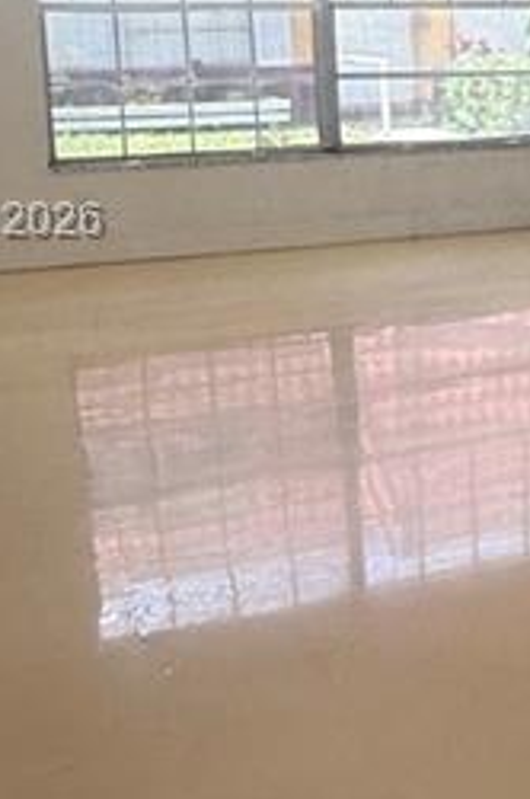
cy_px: 224
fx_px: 1550
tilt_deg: -7.9
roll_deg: -1.0
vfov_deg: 28.5
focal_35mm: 70
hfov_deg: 16.4
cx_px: 948
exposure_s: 1/137
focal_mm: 2.22
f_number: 2.2
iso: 50
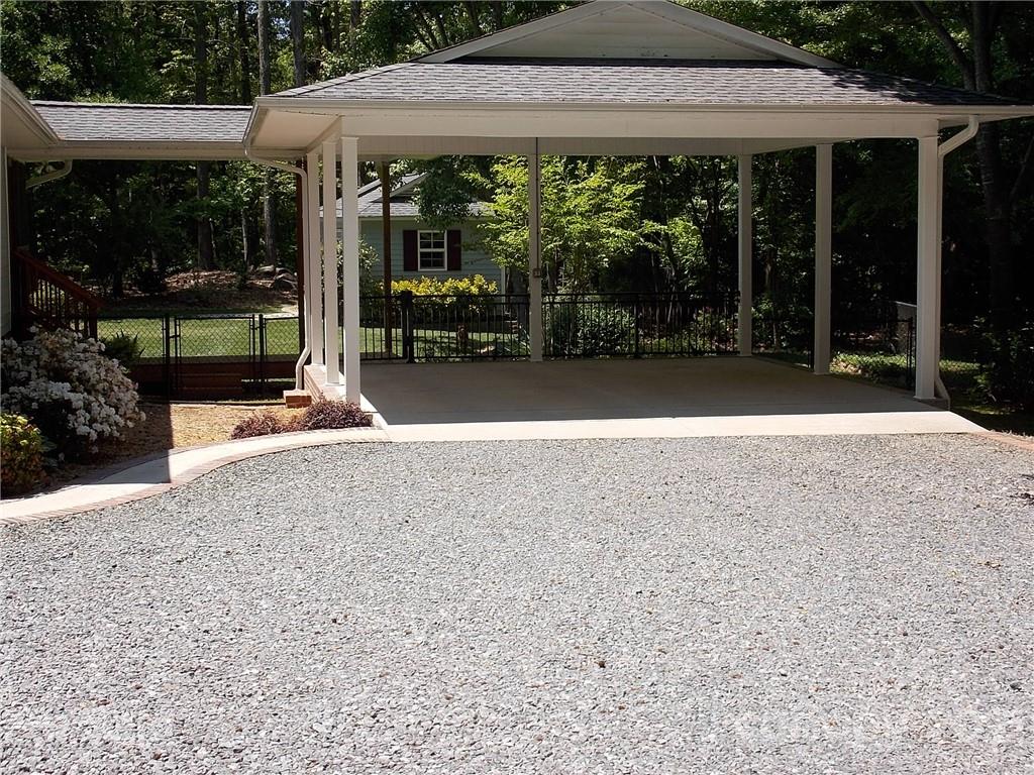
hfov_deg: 36.8
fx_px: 1553
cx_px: 517
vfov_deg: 28.0
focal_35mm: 52
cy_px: 388
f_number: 3.9
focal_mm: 9.3
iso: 80
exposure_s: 1/400
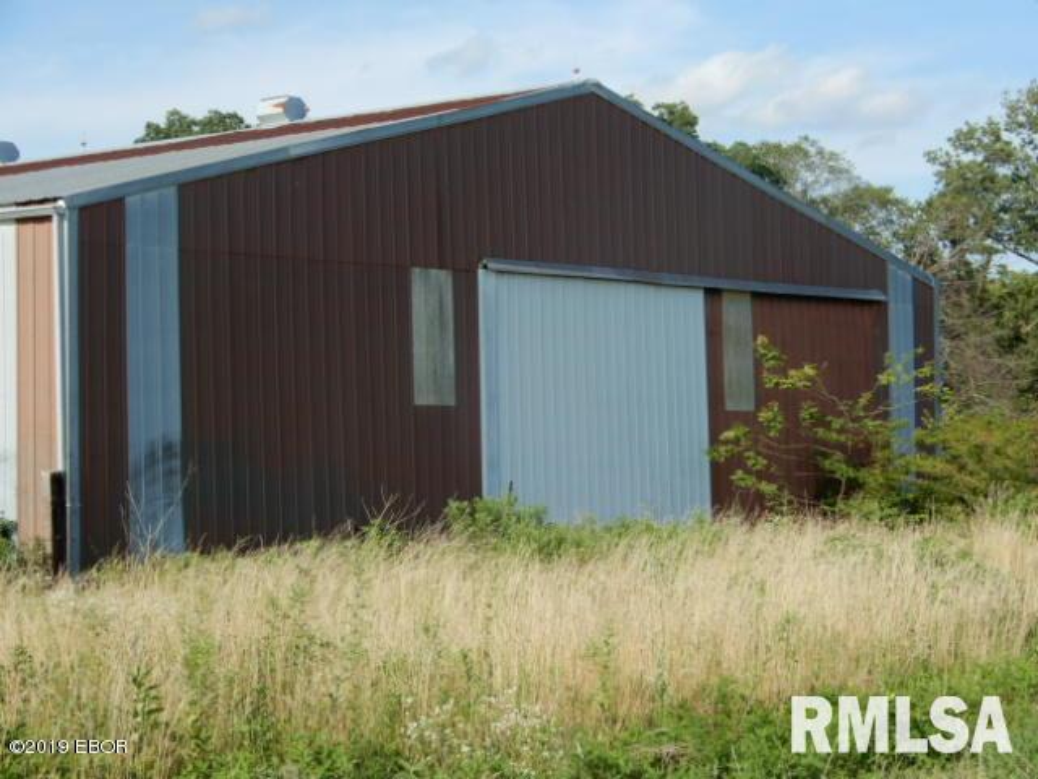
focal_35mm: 77
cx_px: 519
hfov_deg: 25.3
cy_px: 390
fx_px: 2309
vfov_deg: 19.1
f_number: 4.5
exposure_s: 1/400
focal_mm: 13.7
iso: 80
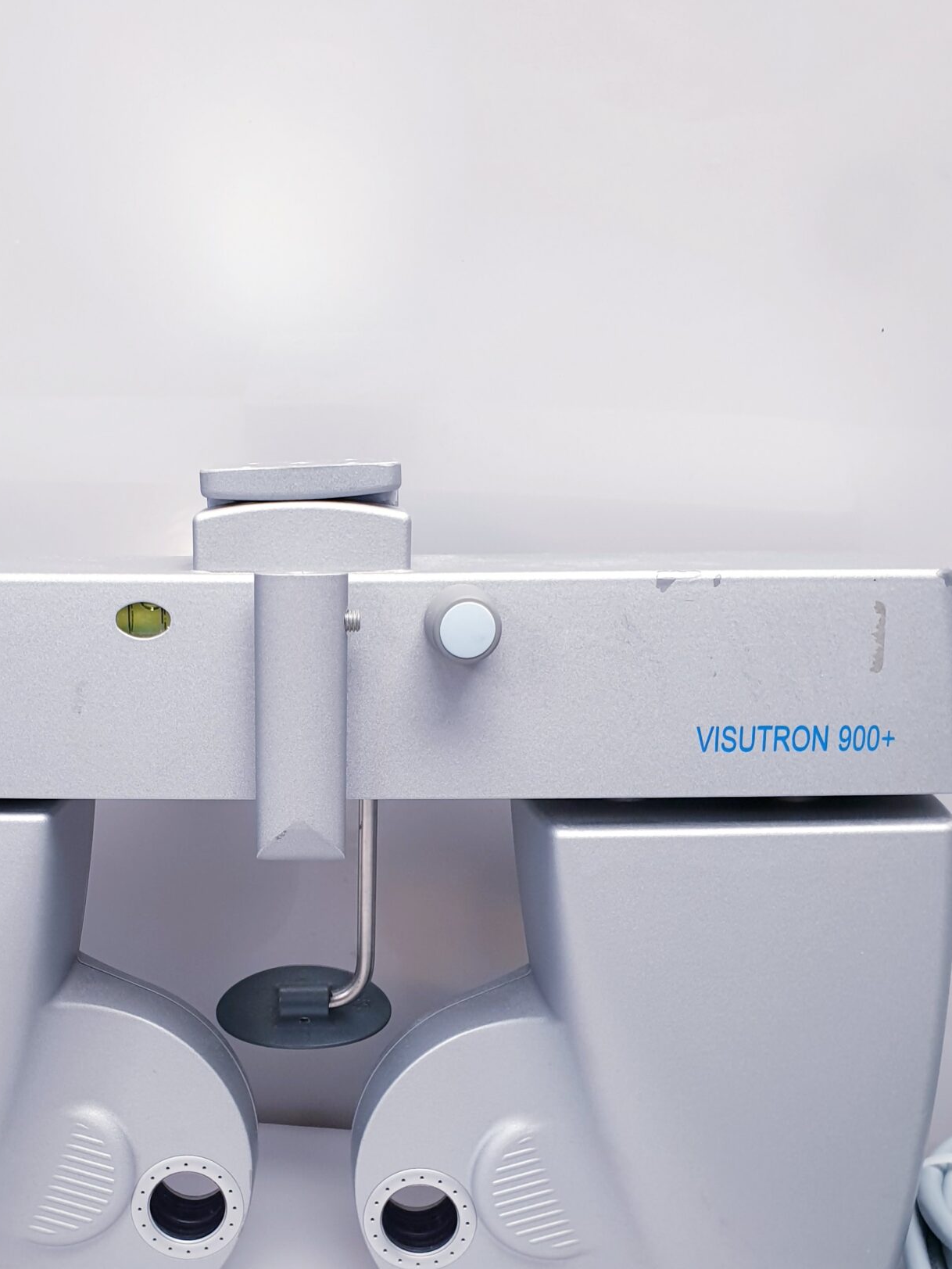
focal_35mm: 41
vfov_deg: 45.0
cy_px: 862
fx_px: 1503
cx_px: 289
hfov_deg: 34.7
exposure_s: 1/50
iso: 80
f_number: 2.4
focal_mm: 4.3
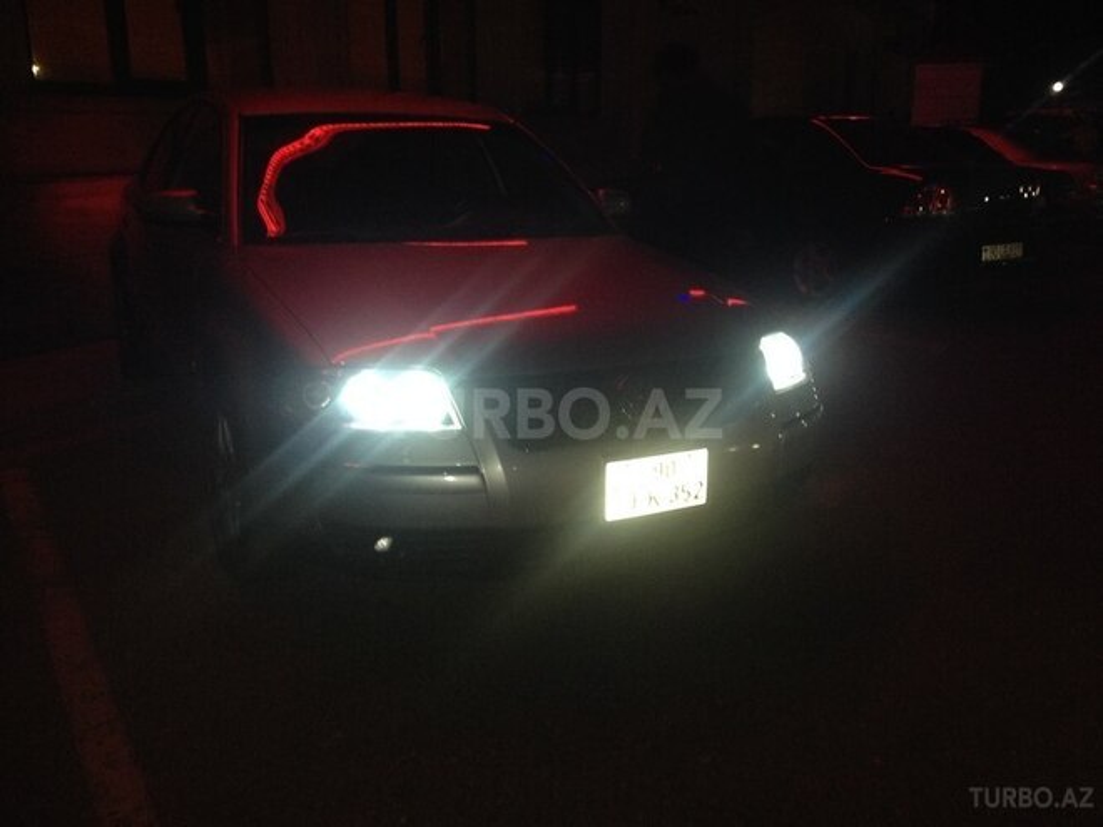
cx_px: 552
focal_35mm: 35
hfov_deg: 52.6
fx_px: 1115
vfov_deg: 40.7
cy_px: 414
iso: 160
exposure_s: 1/16
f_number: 2.4
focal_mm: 4.28
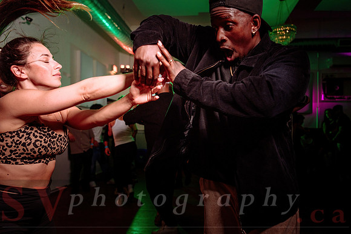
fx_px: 261
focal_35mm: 27
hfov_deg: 67.6
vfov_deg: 48.2
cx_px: 196
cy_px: 131
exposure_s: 1/80
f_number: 2.8
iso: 800
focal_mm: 24
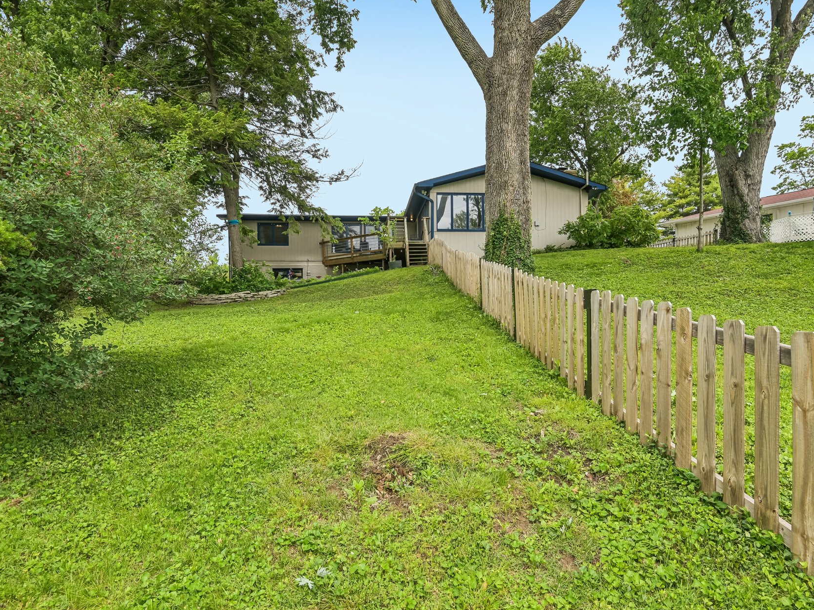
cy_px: 314
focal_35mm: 19
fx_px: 447
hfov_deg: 84.6
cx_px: 422
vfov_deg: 68.7
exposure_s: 1/160
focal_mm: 16
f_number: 8
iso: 100
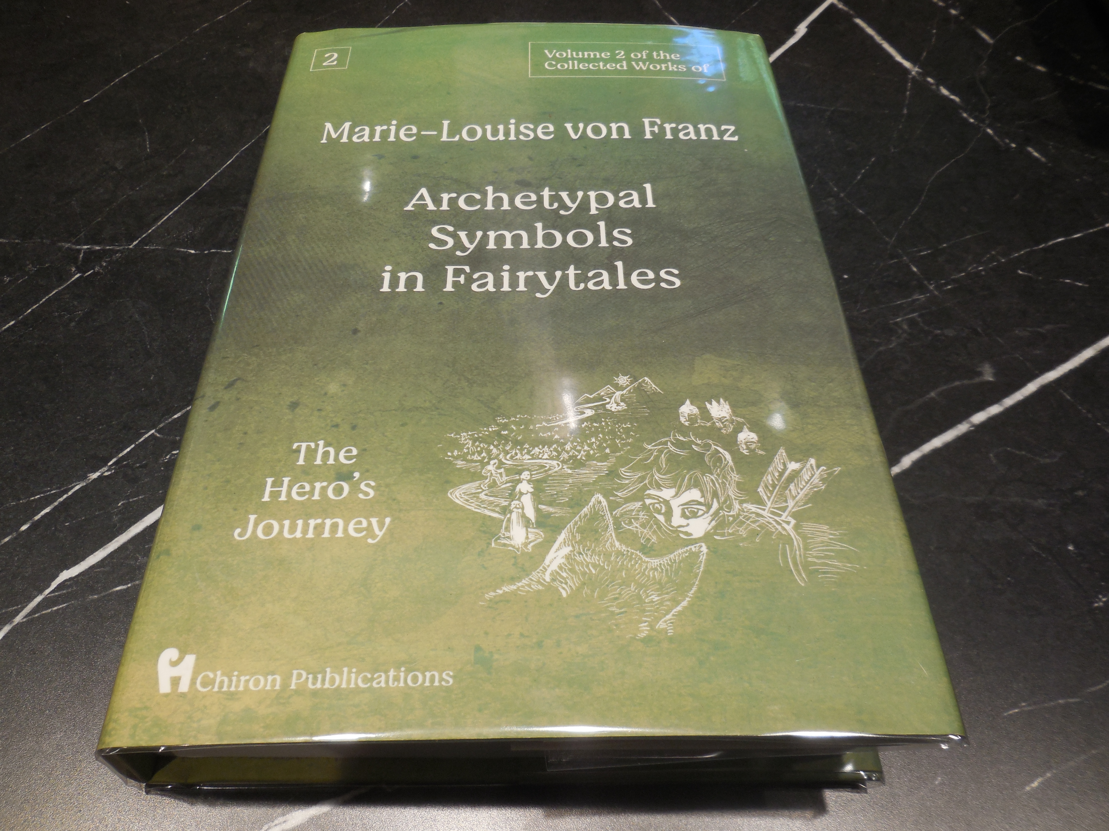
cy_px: 416
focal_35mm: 25
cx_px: 554
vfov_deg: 54.9
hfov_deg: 69.4
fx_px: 801
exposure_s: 1/50
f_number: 3.1
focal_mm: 4.5
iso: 125
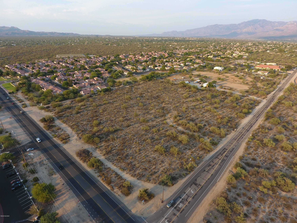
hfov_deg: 81.7
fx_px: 172
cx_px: 148
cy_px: 112
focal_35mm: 20
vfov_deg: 66.0
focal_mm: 3.61
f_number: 2.8
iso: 100
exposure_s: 1/230
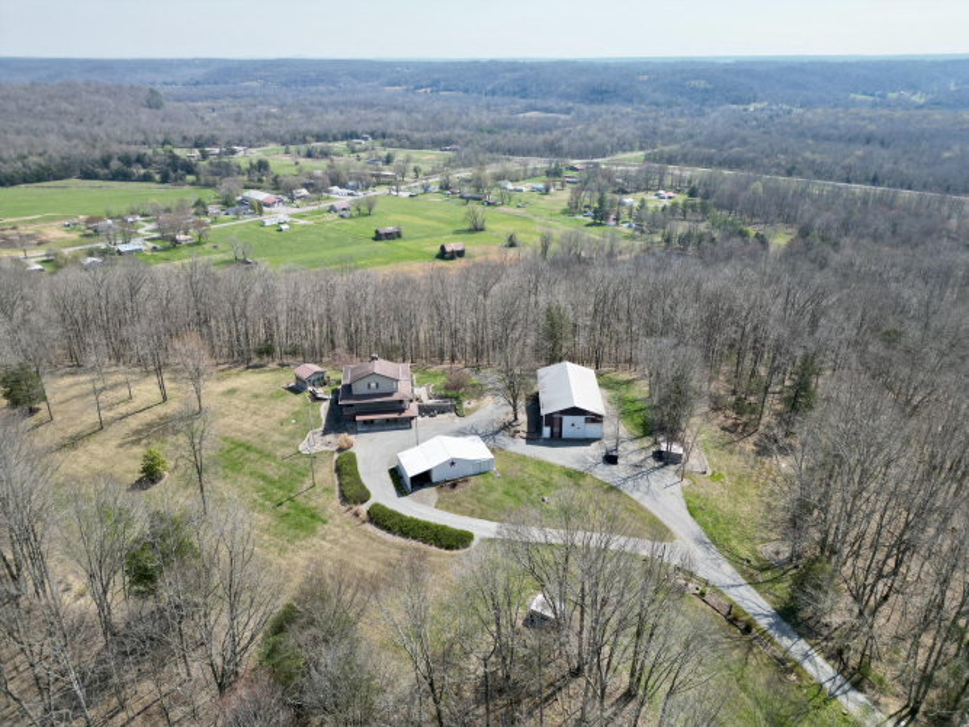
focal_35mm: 24
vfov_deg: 56.8
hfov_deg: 71.6
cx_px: 484
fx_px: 672
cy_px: 364
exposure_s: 1/2500
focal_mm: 6.72
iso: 200
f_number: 1.7
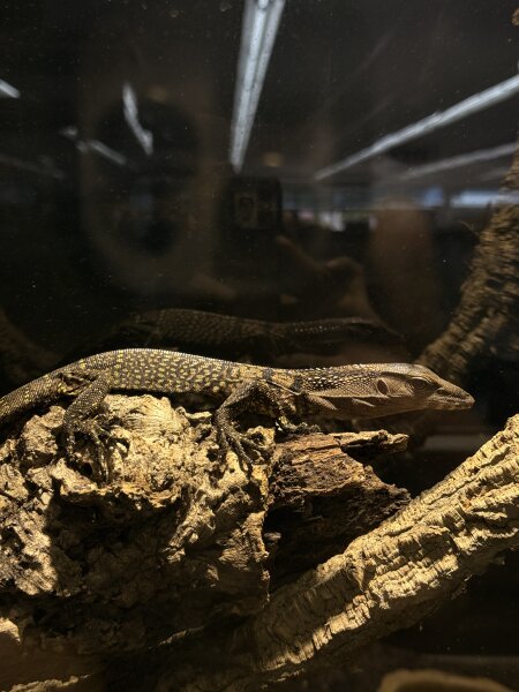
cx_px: 260
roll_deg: -0.5
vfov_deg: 39.7
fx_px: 960
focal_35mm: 48
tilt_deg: -8.4
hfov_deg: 30.3
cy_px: 346
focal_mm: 6.76
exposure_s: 1/337
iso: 100
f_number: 1.78
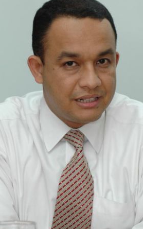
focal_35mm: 165
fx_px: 1029
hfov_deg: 7.9
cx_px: 77
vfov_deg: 12.7
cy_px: 132
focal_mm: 80
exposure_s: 1/30
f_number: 4
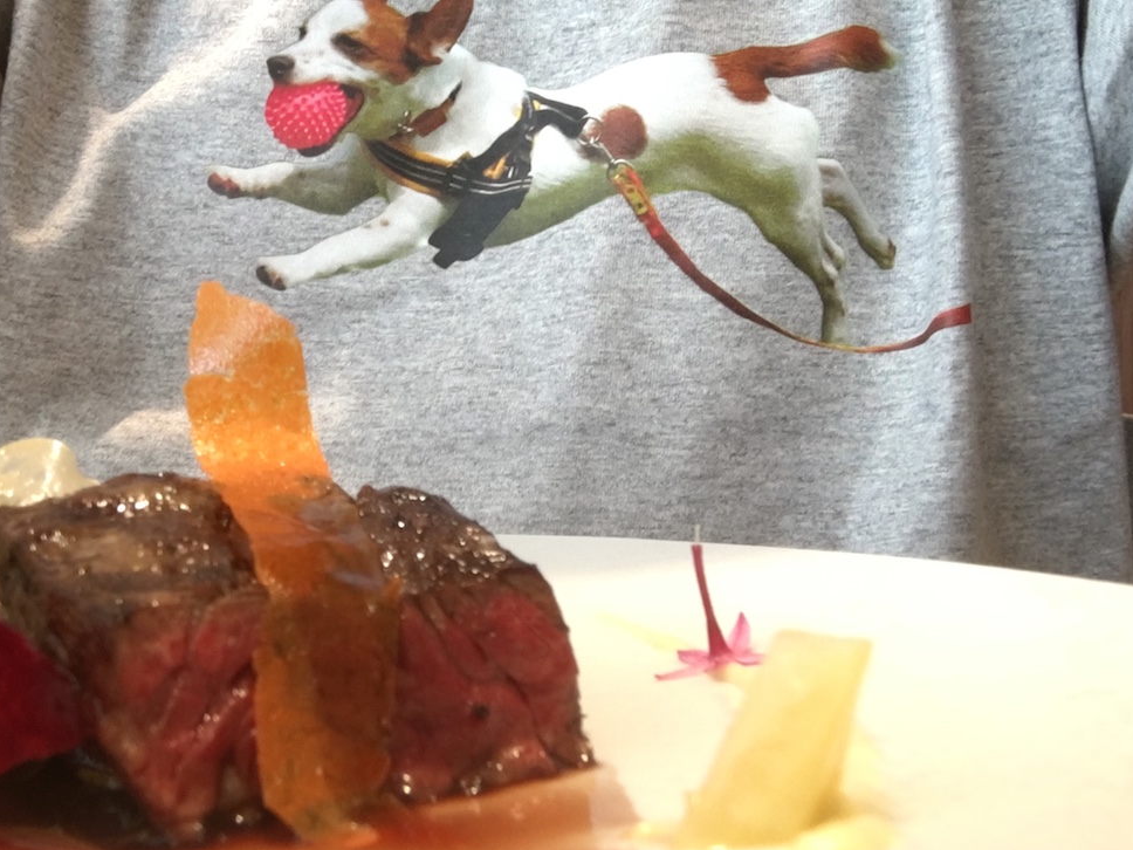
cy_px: 375
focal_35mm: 41
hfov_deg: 45.6
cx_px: 464
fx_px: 1342
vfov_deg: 35.1
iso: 32
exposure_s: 1/17
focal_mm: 2.65
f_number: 2.2
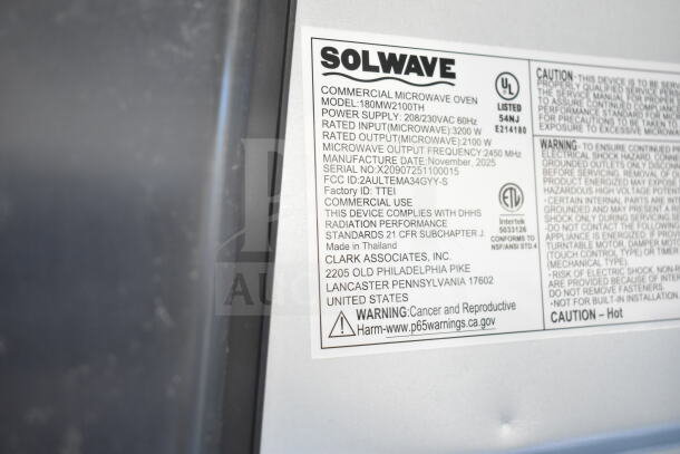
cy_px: 227
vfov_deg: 36.9
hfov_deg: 53.1
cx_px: 340
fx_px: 680
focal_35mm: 36
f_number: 4
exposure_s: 1/60
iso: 1600
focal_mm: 24
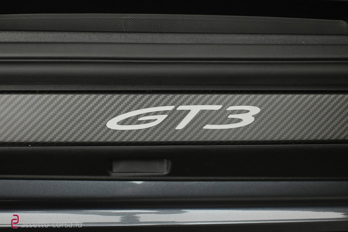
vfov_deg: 30.9
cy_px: 116
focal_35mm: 44
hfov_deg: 45.0
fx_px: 421
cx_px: 174
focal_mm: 29
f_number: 4.8
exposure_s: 1/50
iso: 2000
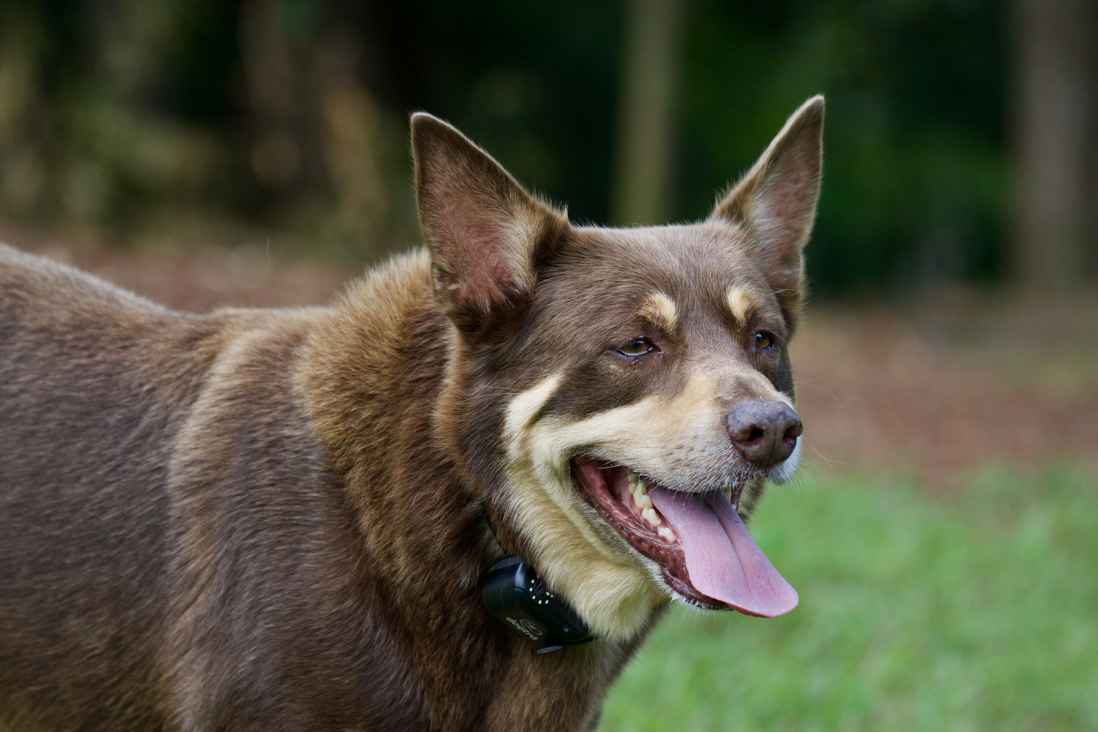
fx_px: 6862
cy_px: 366
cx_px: 549
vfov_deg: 6.1
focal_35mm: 225
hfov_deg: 9.1
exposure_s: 1/1000
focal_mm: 150
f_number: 5
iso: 640
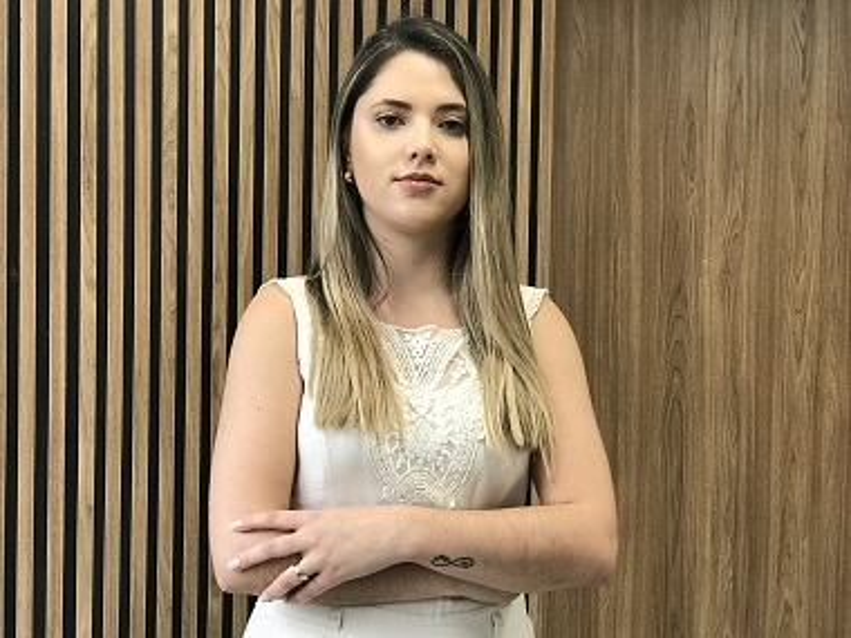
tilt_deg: -3.6
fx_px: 1401
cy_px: 319
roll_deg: -1.2
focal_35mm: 57
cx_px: 426
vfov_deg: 25.7
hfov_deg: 33.8
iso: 160
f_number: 2.8
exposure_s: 1/60
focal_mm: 6.6
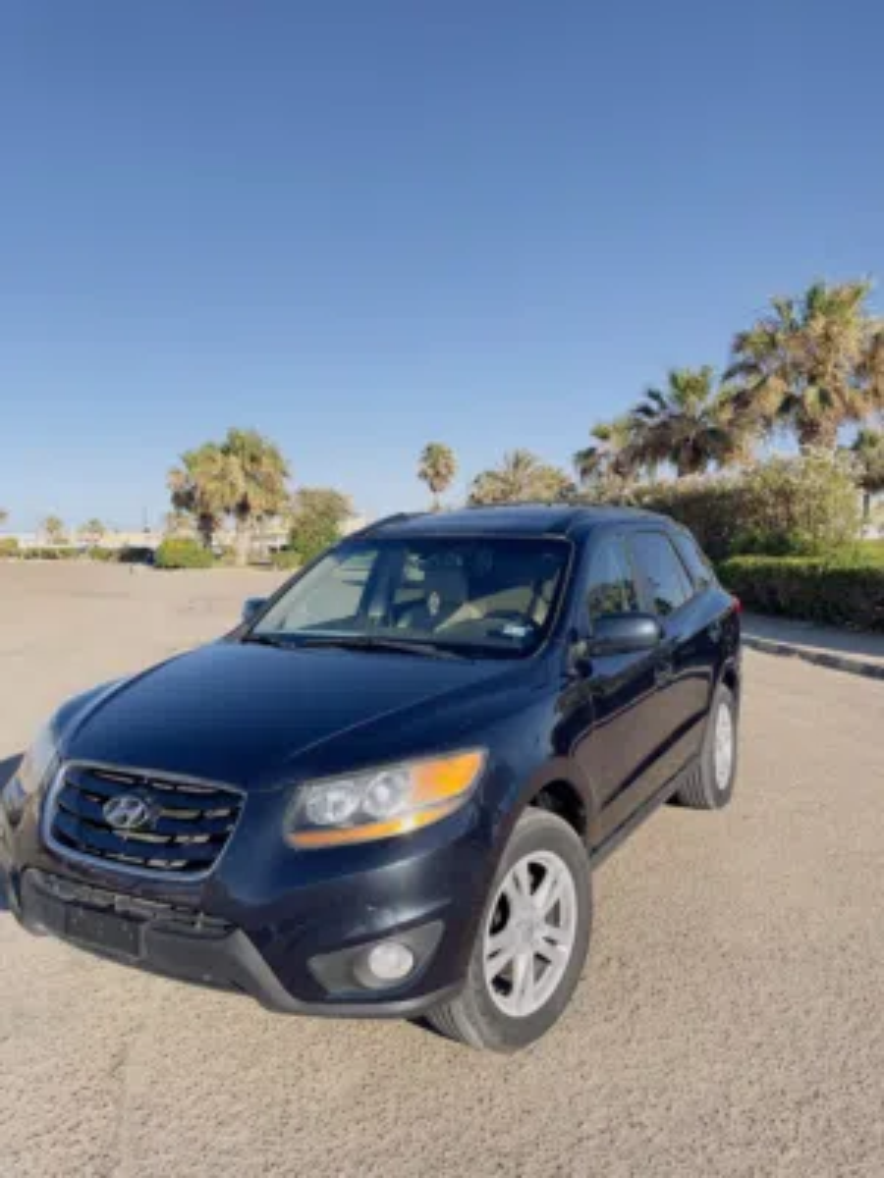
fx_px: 885
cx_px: 442
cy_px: 589
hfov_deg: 53.1
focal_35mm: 26
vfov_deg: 67.3
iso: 32
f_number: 1.6
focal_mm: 4.2
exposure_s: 1/2959
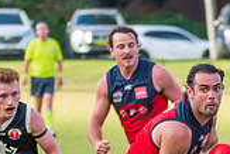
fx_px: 5422
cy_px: 209
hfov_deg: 2.4
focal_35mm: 848
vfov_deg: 1.6
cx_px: 362
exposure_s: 1/1250
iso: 1000
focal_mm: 150
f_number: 5.6
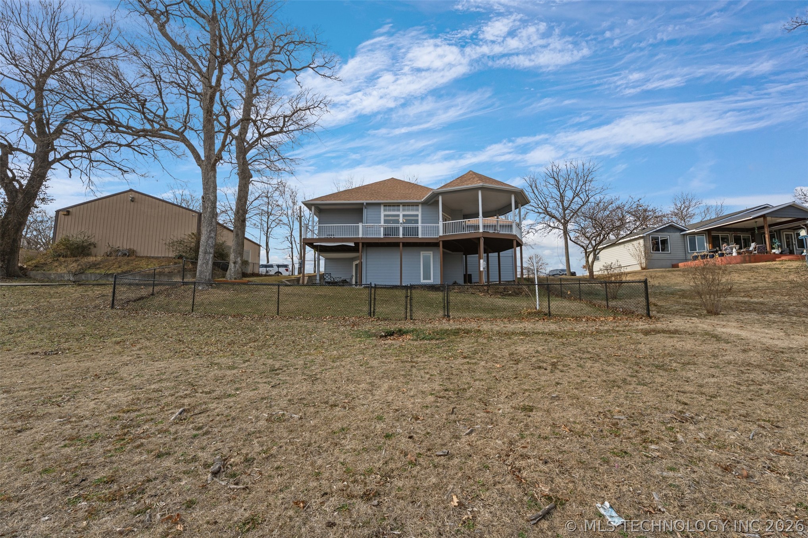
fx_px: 359
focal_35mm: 16
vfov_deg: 73.7
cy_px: 269
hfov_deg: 96.8
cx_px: 404
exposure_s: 1/4000
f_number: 8
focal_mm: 16
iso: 160
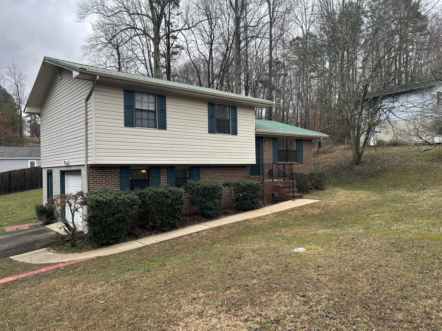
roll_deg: +1.2
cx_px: 221
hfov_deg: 67.3
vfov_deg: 53.1
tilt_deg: -0.6
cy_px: 166
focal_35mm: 26
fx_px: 332
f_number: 1.5
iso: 40
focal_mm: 5.7
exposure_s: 1/186
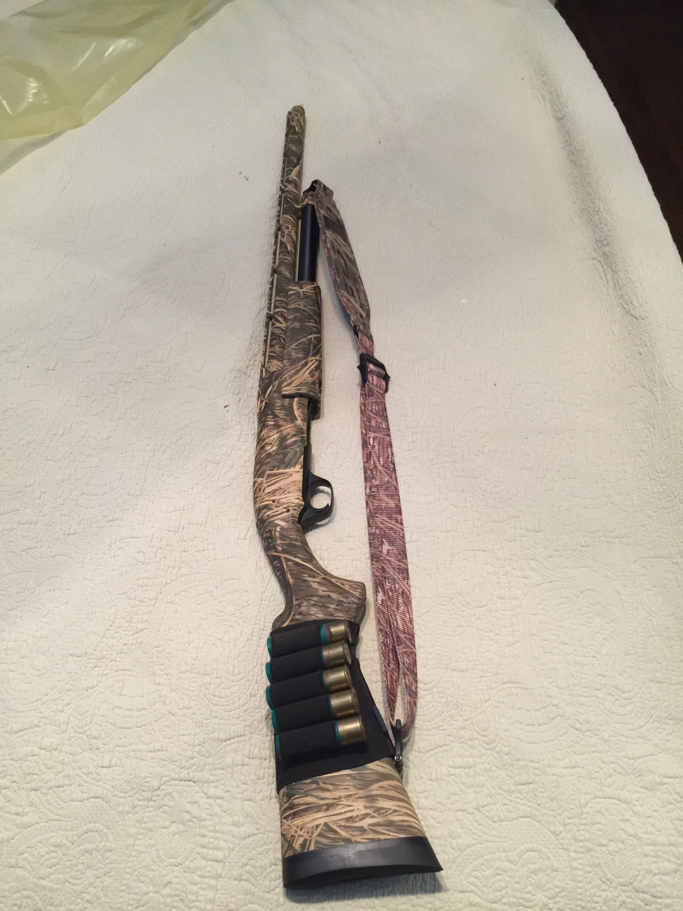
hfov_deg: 48.2
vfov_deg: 61.7
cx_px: 342
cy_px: 456
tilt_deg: -52.0
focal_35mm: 29
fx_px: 763
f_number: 2.2
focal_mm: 4.15
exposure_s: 1/15
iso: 100
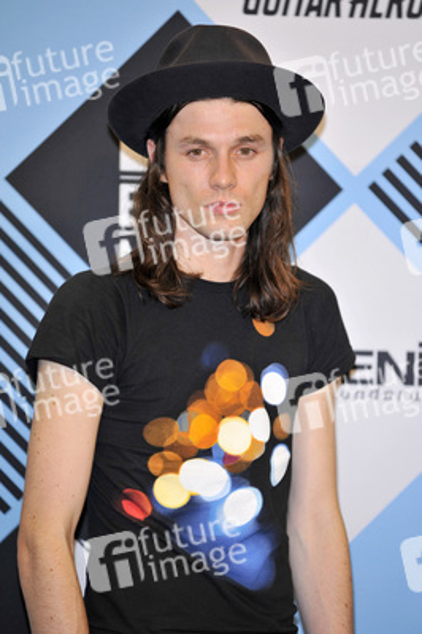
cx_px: 211
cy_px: 317
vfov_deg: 10.3
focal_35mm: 200
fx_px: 3522
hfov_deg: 6.9
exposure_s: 1/250
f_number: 4.5
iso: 800
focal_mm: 200
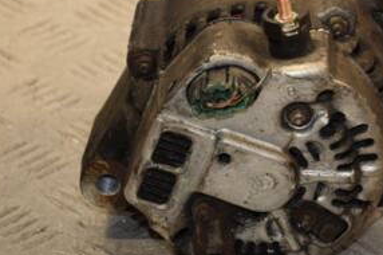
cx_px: 325
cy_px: 98
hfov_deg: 9.9
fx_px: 2210
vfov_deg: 6.6
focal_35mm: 208
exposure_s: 1/200
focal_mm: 66
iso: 800
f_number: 6.3
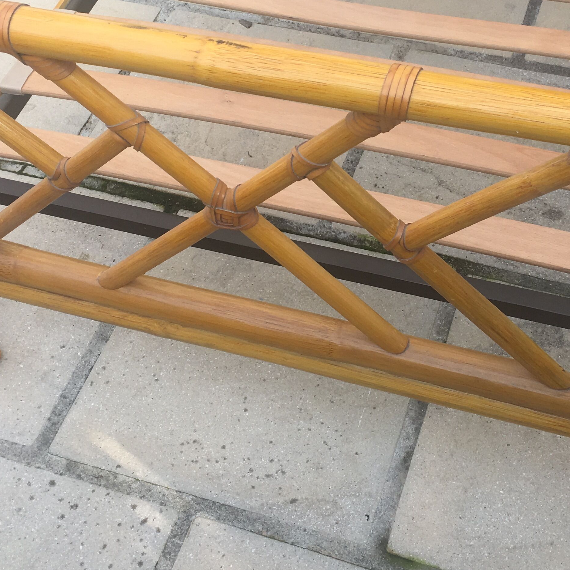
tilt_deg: -47.0
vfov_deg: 30.8
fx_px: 1025
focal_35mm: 55
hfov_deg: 31.1
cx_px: 317
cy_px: 188
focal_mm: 4.15
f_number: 2.2
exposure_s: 1/242
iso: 25
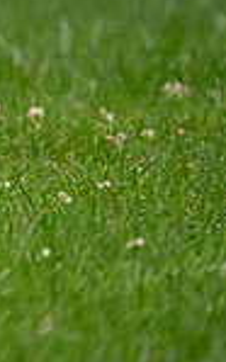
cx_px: -471
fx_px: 19373
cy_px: -16
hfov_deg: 0.7
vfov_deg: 1.1
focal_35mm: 1964
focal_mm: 496
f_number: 6.3
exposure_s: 1/1600
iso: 6400
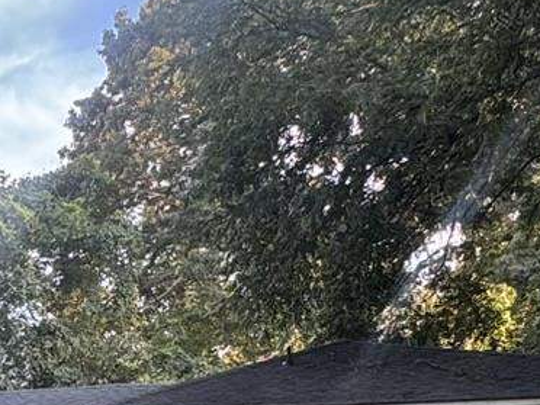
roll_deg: +0.4
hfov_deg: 21.5
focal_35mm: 77
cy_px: 495
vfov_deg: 18.1
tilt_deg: +4.6
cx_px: -257
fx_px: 1201
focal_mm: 2.22
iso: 64
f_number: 2.2
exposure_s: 1/99
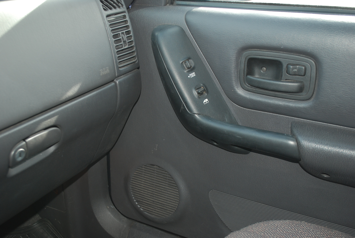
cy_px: 119
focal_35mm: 44
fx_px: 429
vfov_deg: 30.9
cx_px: 178
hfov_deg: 44.9
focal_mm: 29
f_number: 4.8
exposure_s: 1/60
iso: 200
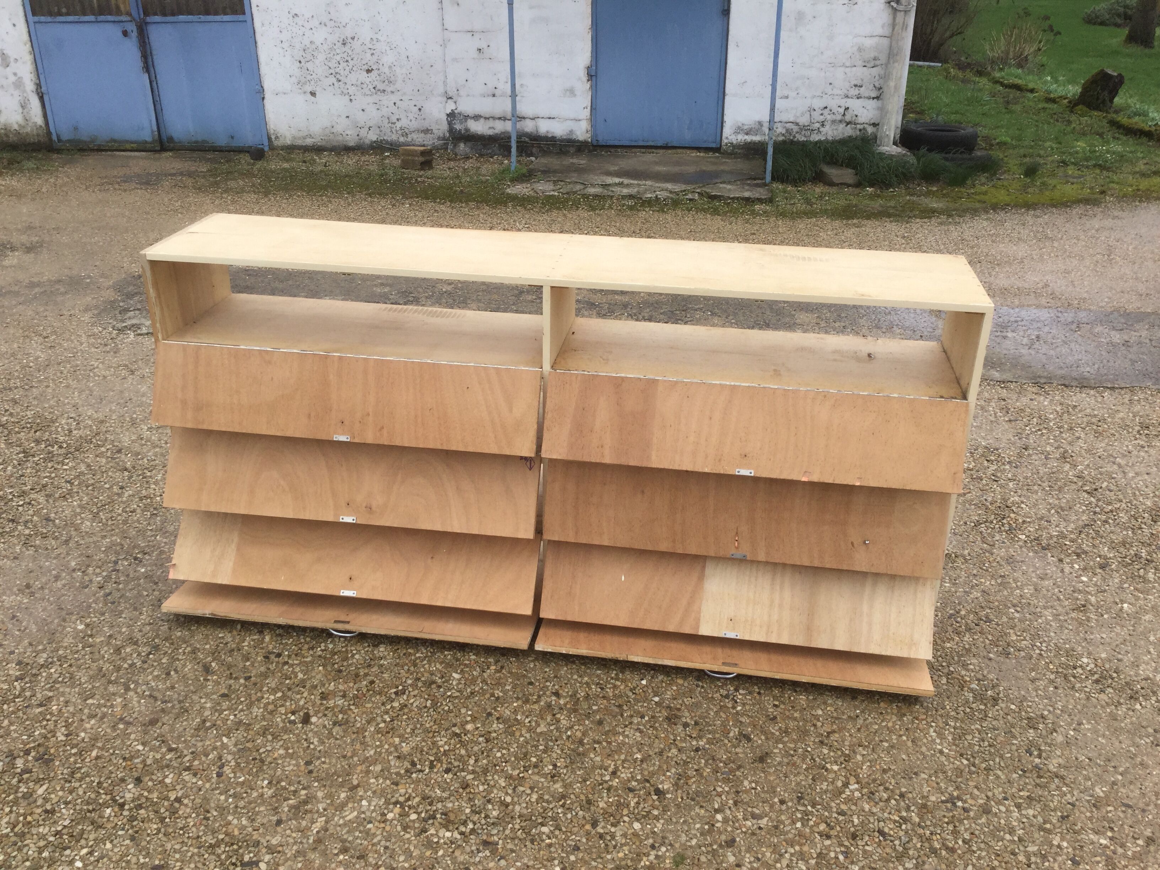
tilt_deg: -24.0
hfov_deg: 58.4
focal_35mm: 31
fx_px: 1039
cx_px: 580
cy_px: 435
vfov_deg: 45.4
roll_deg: -1.4
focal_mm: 3.3
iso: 25
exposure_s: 1/547
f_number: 2.4
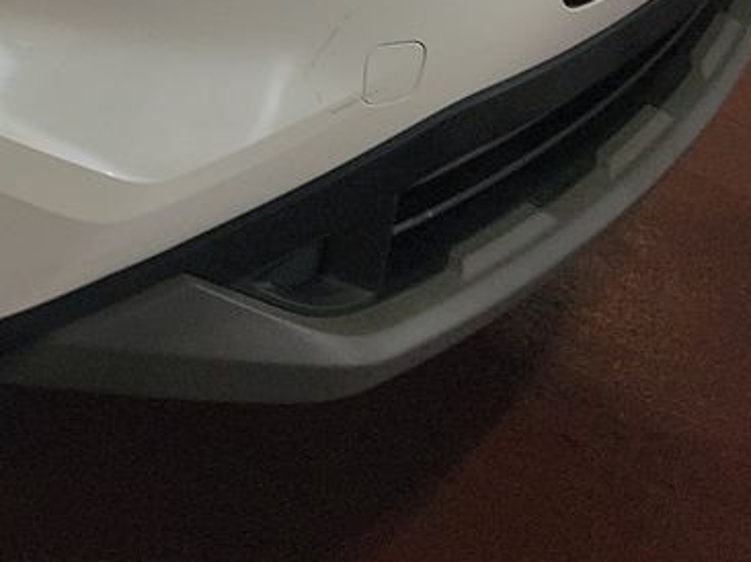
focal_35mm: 105
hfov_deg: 16.7
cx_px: -443
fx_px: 2276
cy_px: -585
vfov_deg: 12.3
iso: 52
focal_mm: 6.7
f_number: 1.8
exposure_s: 1/59
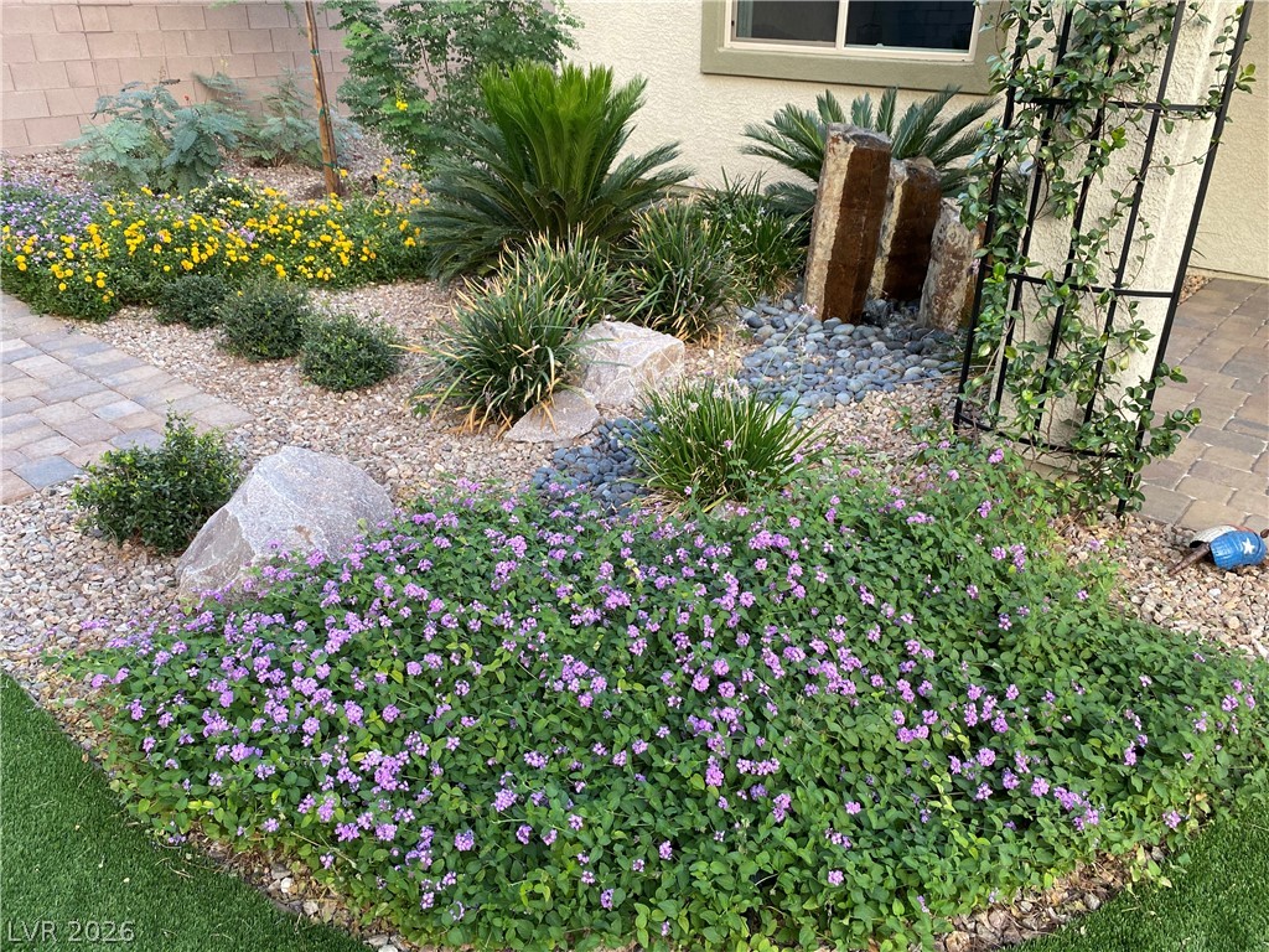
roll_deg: -0.7
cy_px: 476
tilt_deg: -24.5
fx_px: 953
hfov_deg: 67.3
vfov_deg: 53.1
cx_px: 634
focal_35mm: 26
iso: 80
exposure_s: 1/122
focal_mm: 4.25
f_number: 1.8
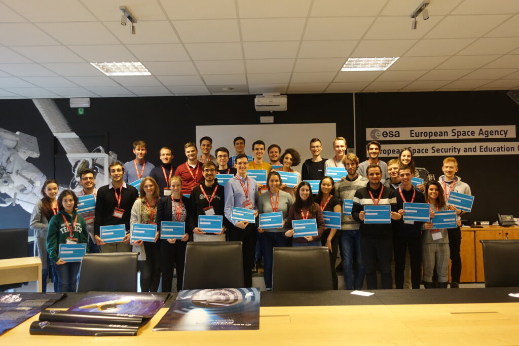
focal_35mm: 29
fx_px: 418
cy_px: 173
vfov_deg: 45.0
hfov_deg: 63.7
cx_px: 260
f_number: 2.5
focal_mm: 10.6
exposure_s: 1/30
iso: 320
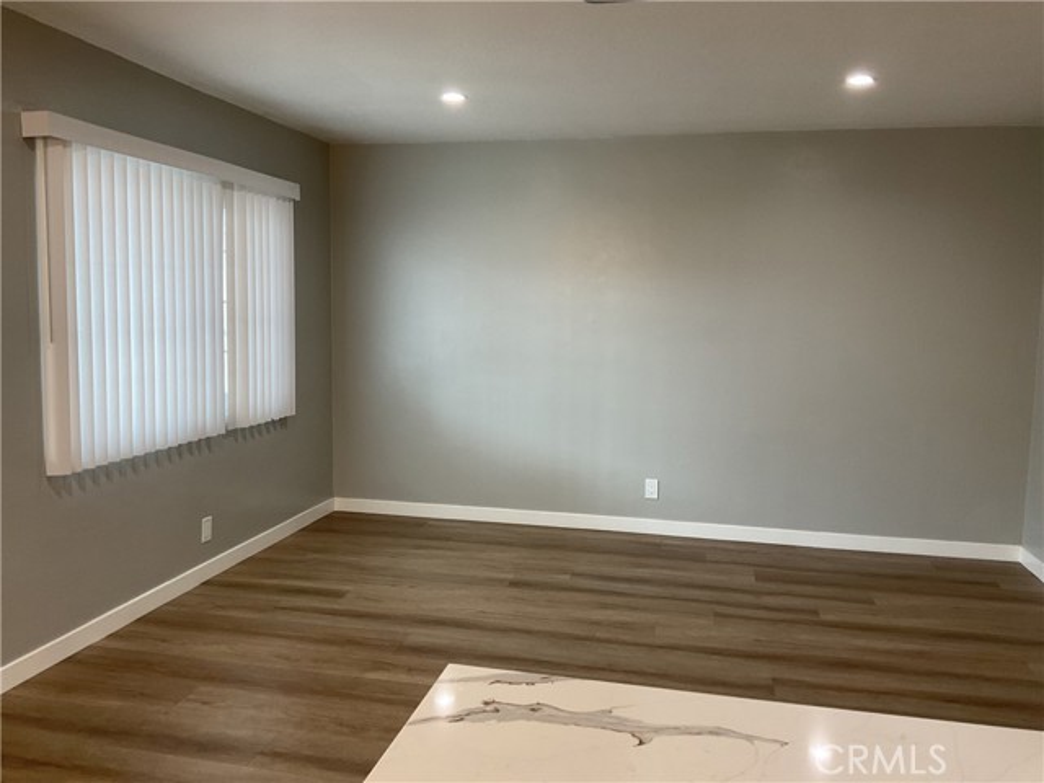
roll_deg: +0.3
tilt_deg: -6.3
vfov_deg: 48.2
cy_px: 392
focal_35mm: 29
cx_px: 522
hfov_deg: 61.7
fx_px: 875
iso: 50
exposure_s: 1/60
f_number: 1.8
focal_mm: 3
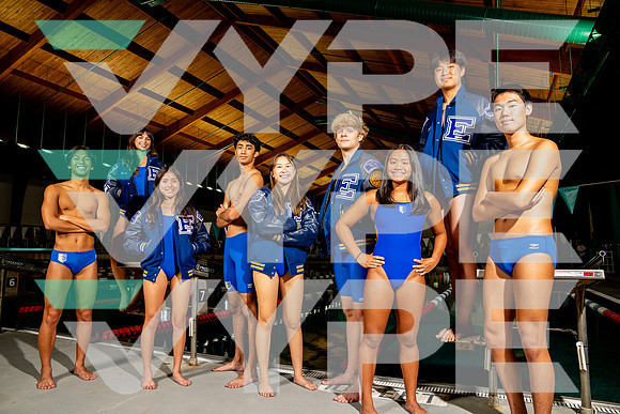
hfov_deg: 73.7
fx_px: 413
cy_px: 207
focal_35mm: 24
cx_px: 310
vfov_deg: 53.2
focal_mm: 24
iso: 500
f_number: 7.1
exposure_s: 1/125
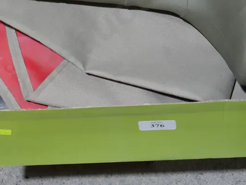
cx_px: 109
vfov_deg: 12.0
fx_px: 875
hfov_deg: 16.0
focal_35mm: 123
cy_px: 25
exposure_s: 1/80
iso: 1000
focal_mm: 31
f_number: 5.4
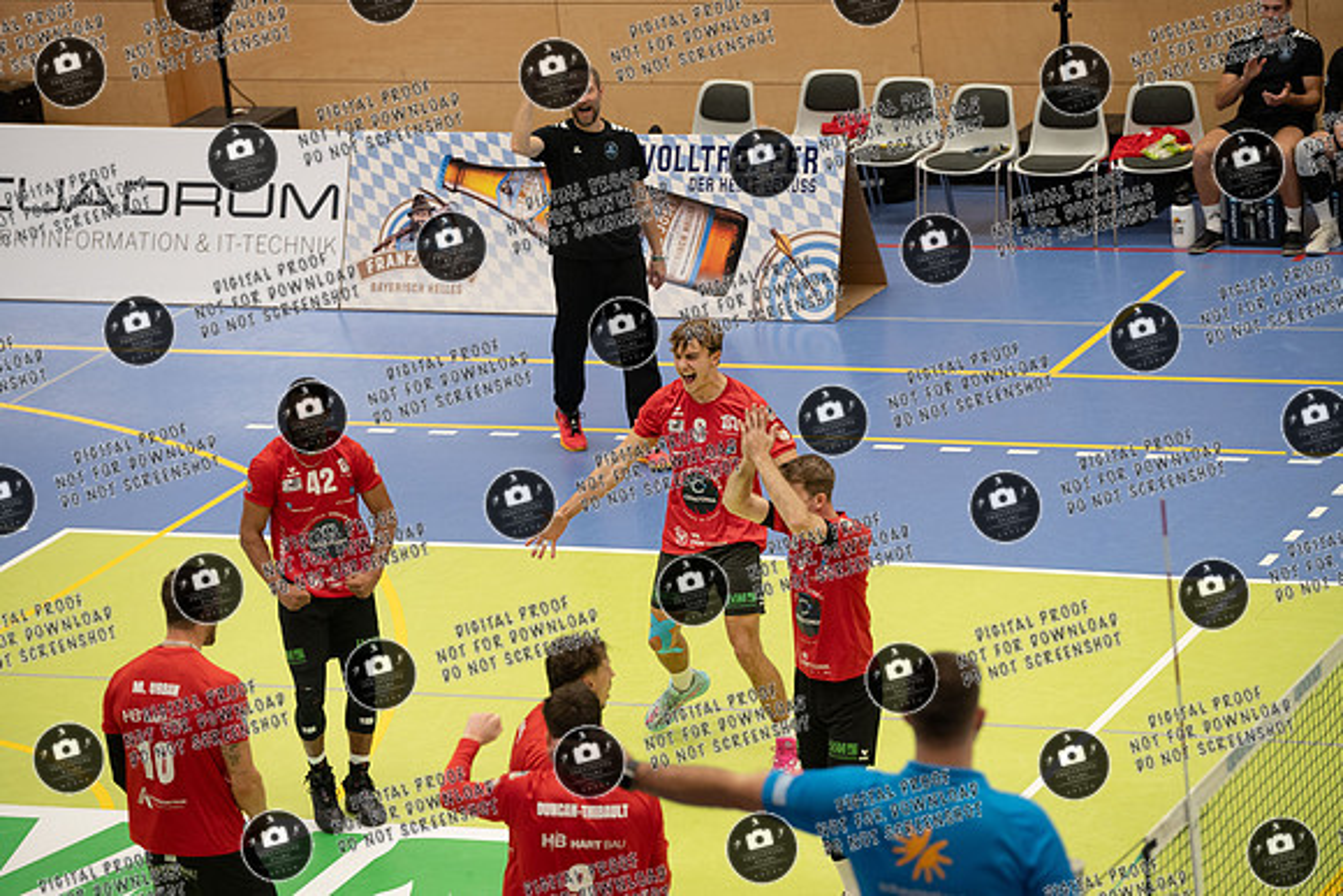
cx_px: 672
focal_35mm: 141
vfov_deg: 9.7
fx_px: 5255
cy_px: 448
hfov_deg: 14.6
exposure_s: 1/1250
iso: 1800
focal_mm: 140
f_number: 3.2
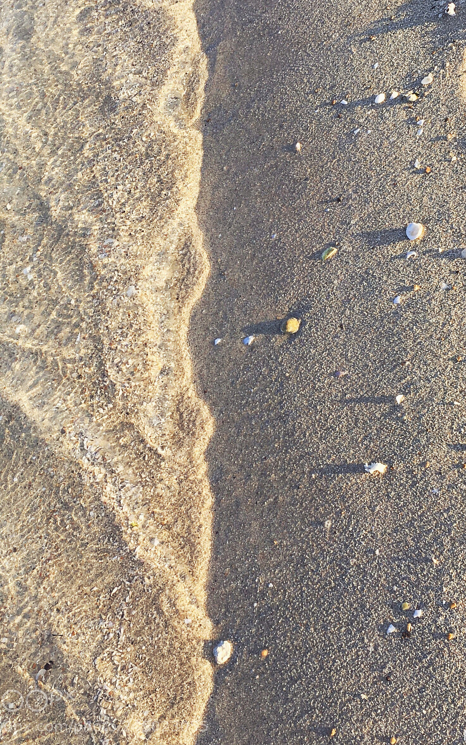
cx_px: 246
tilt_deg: -48.5
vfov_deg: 59.6
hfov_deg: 39.4
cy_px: 377
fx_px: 650
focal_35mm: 32
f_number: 2.2
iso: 25
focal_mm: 4.15
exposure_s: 1/469
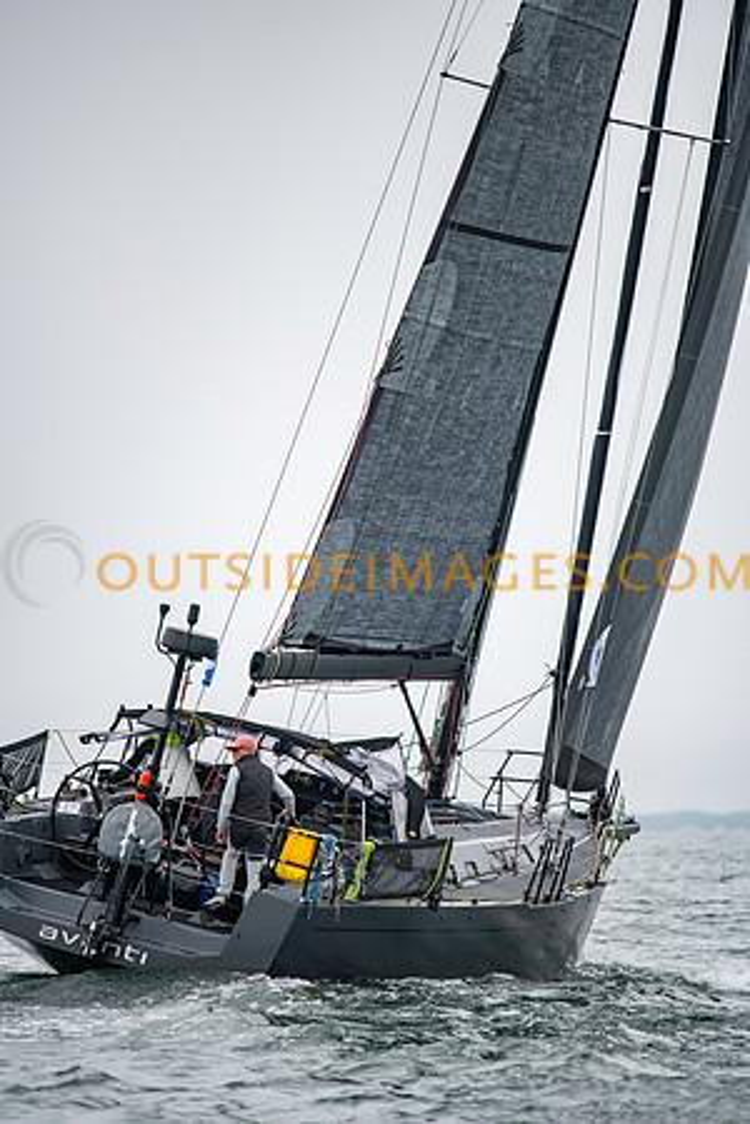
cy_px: 562
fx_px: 9374
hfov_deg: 4.6
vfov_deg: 6.9
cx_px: 375
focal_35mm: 300
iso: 250
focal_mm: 300
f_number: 4
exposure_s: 1/2500
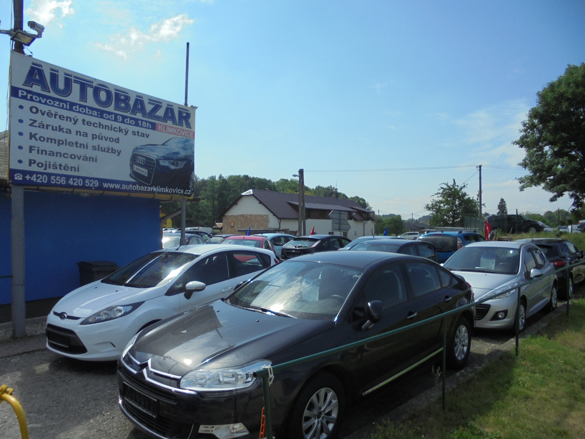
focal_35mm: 26
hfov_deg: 67.3
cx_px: 292
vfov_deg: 53.1
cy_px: 220
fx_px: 439
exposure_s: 1/160
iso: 100
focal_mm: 4.6
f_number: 11.5
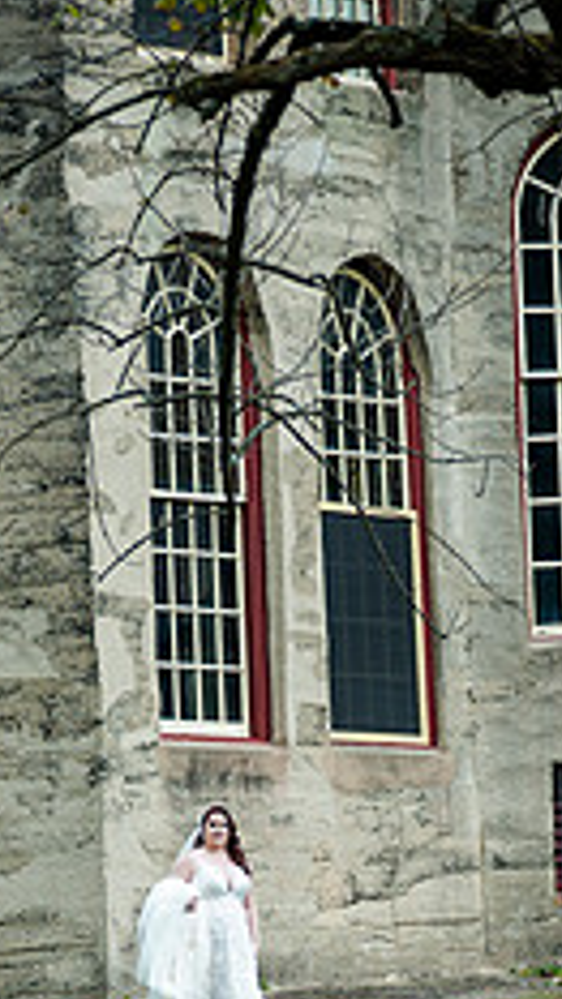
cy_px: 956
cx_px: 234
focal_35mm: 293
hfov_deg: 4.1
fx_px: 7765
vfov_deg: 7.3
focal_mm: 145
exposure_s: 1/1250
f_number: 2.8
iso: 200
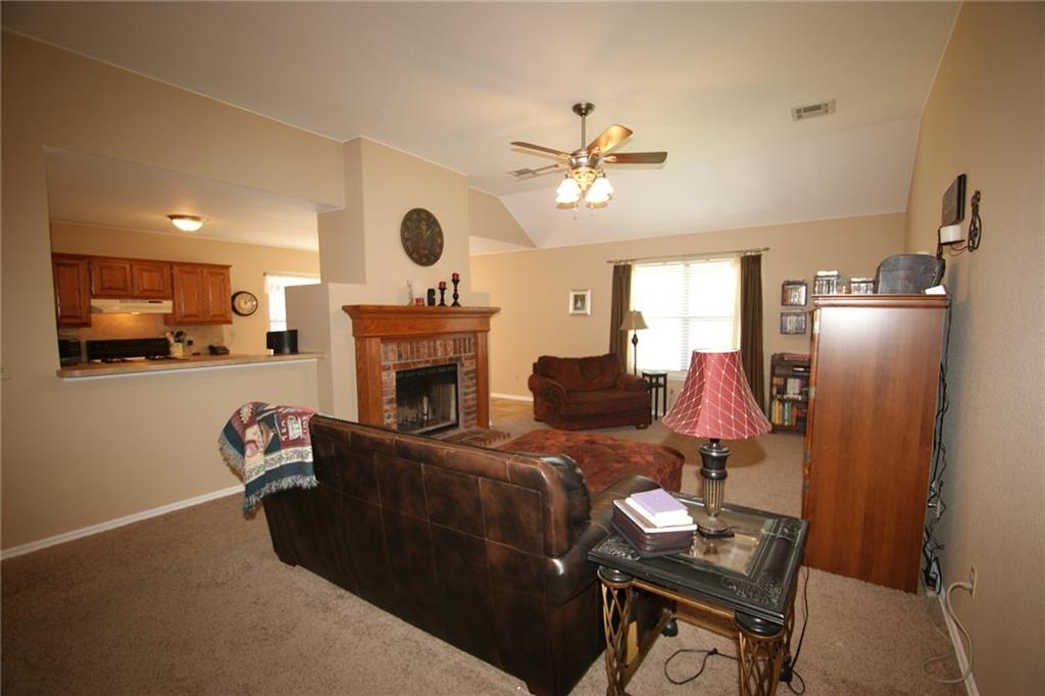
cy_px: 348
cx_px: 522
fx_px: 435
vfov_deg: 77.3
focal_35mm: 15
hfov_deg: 100.4
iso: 100
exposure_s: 1/15
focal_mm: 10
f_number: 3.5
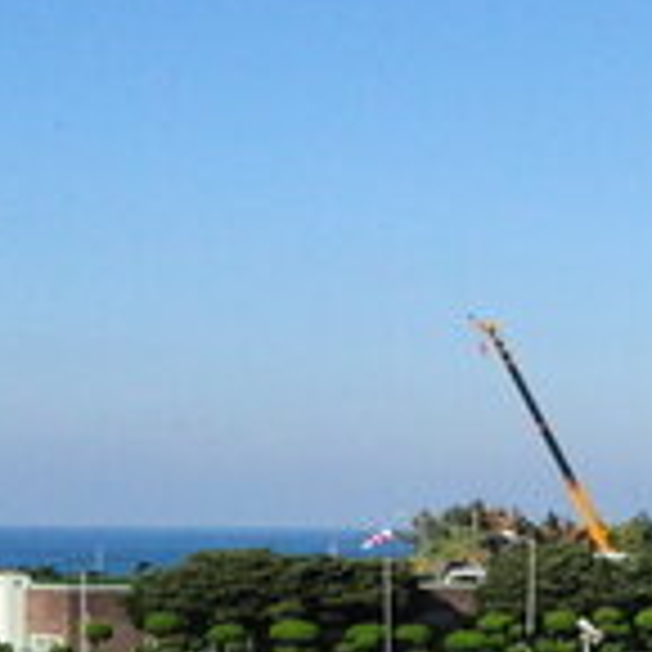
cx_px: 594
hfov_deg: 15.0
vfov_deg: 14.9
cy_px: 636
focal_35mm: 115
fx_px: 2451
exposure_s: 1/8000
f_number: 14
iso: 12800
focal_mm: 35
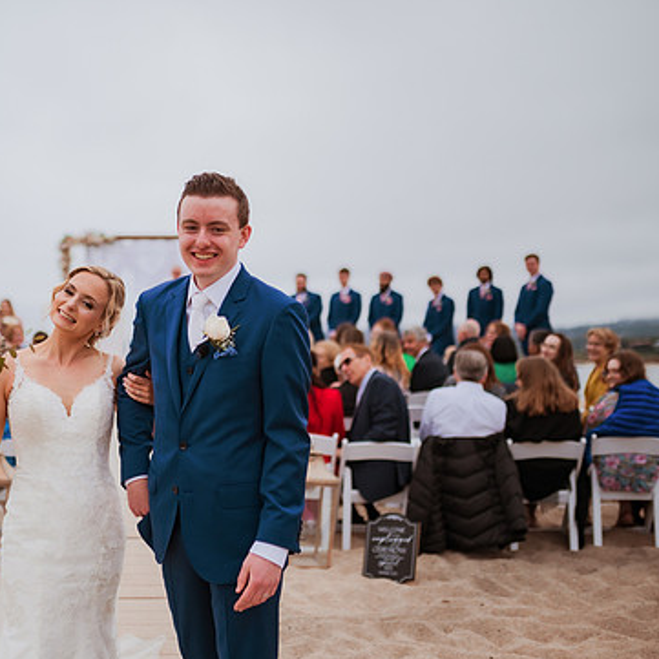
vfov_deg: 34.0
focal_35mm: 50
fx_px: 1077
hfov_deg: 33.3
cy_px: 318
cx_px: 155
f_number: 1.6
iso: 500
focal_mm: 35
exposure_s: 1/4000
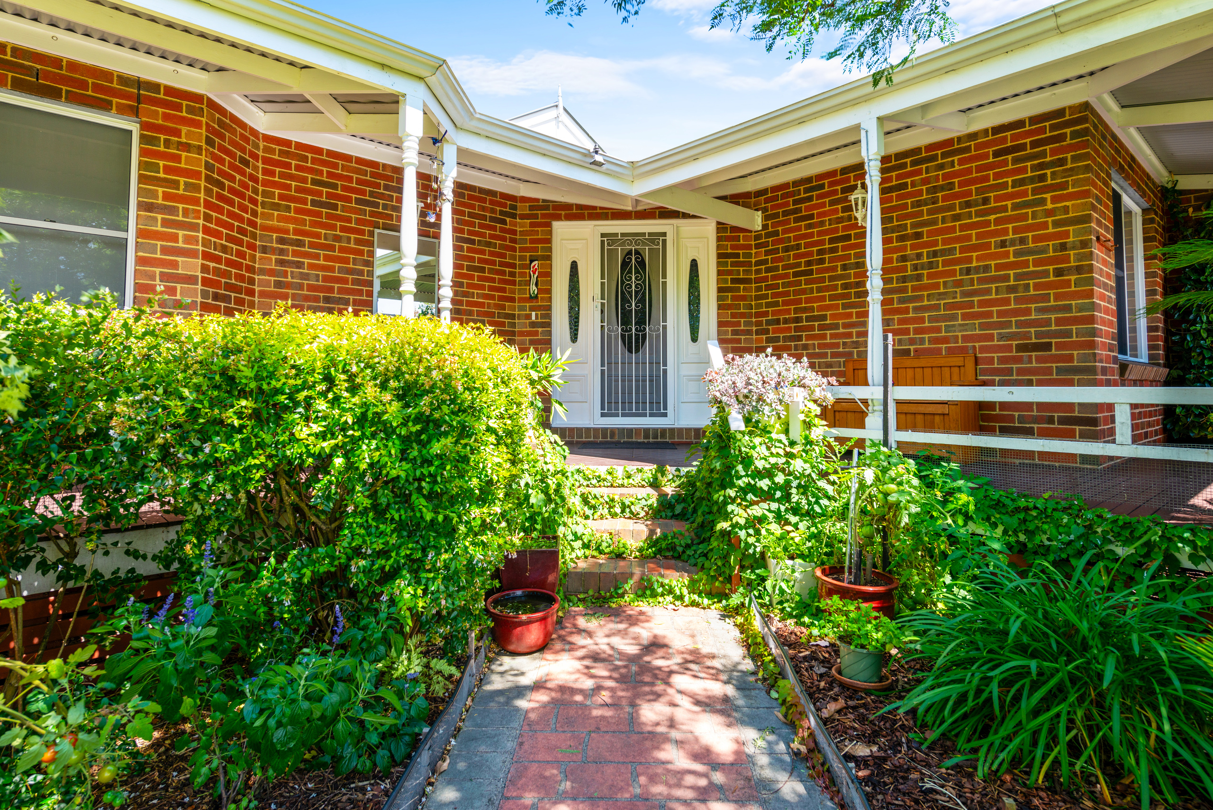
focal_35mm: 19
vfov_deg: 64.6
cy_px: 405
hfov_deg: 86.9
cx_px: 606
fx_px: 640
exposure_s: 1/40
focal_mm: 19
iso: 125
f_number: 8
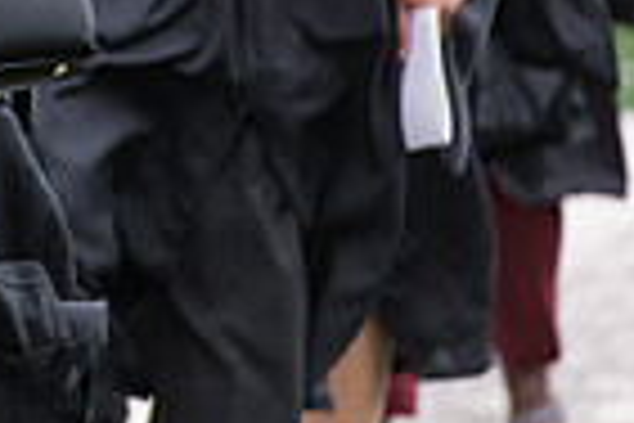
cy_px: -410
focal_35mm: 926
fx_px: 16307
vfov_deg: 1.5
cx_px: -578
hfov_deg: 2.2
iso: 500
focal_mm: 200
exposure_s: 1/640
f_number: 5
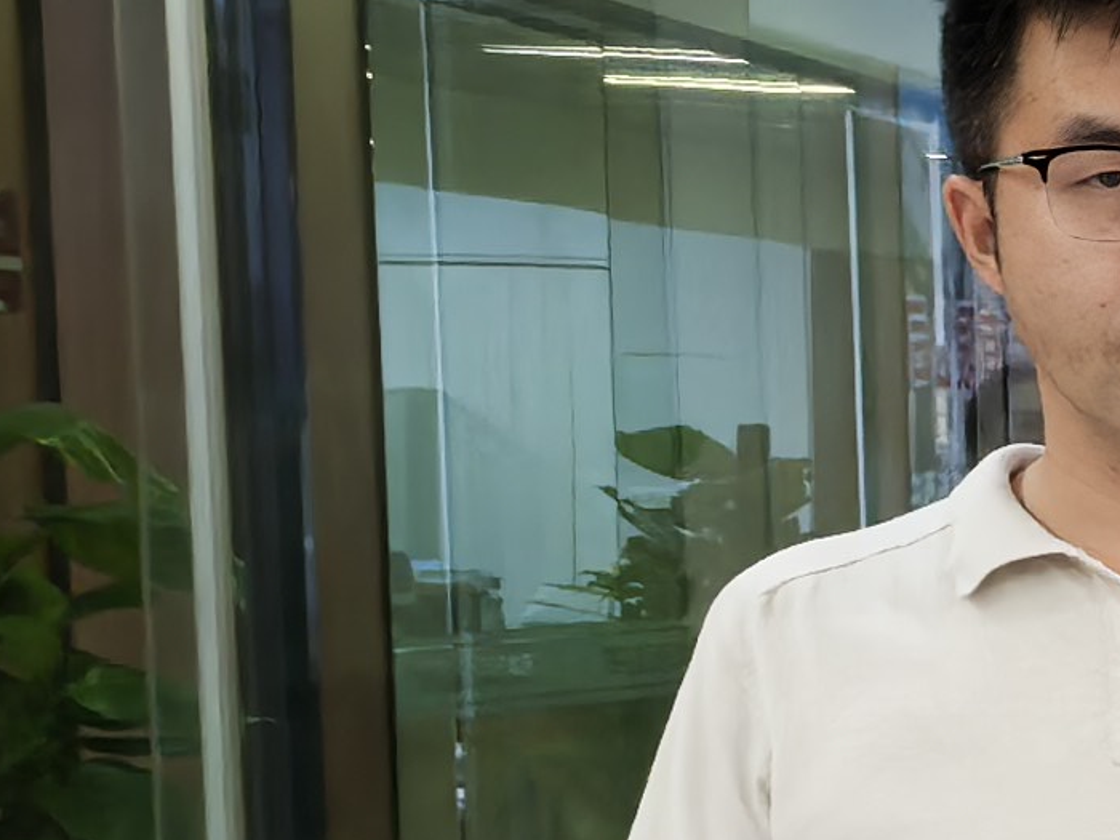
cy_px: 1165
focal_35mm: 158
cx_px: 2722
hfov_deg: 10.6
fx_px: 5112
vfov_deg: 9.2
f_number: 4
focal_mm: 5.75
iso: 500
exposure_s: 1/33.3
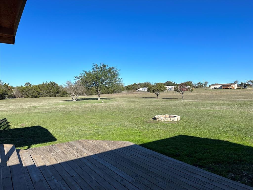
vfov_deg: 56.8
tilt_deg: -1.1
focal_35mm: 24
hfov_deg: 71.6
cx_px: 126
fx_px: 175
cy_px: 95
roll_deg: +0.8
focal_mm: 6.86
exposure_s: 1/5263
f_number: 1.78
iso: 80
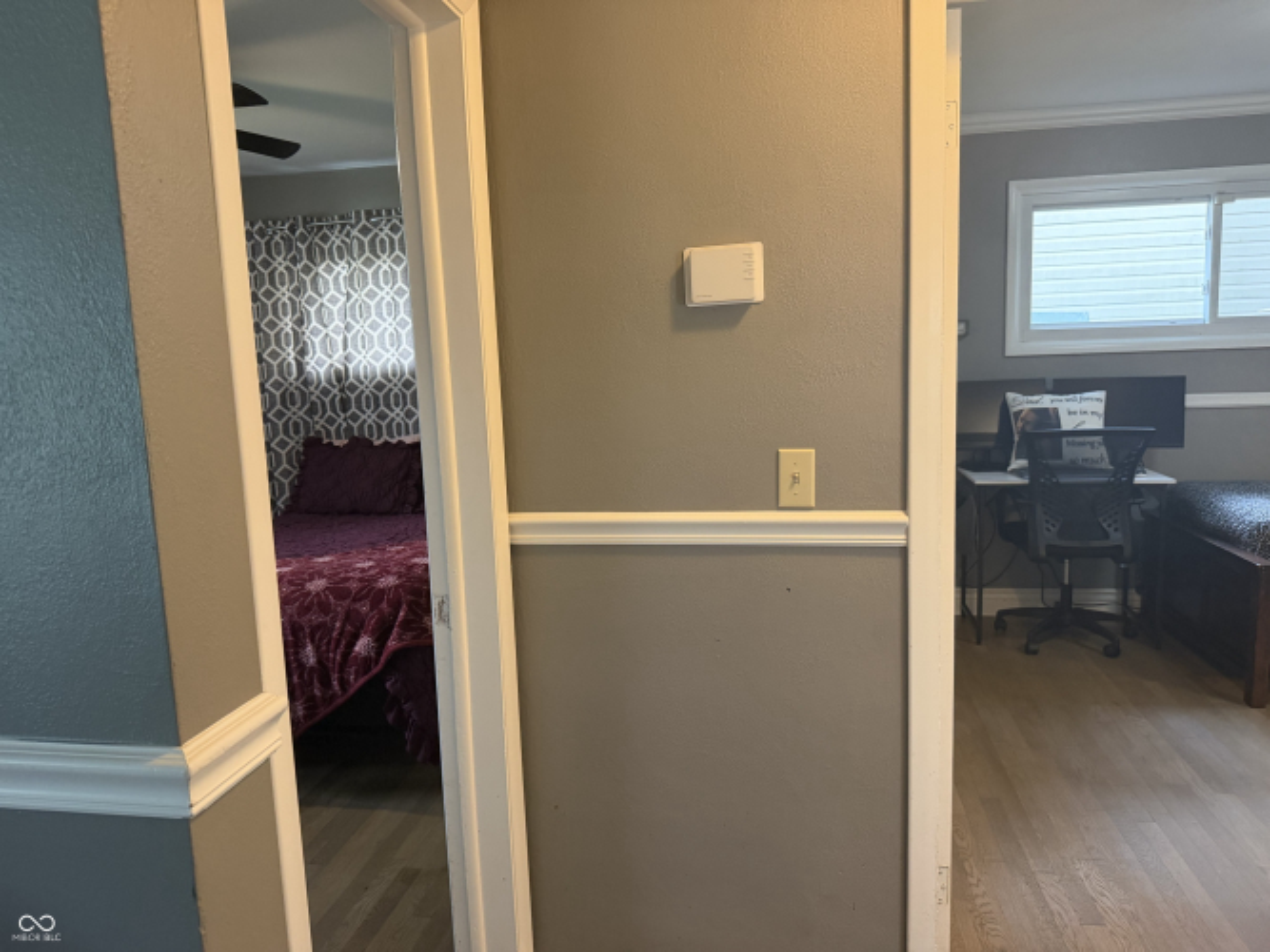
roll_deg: +3.5
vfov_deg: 56.8
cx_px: 635
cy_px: 476
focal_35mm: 24
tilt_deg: -6.9
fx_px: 880
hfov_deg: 71.6
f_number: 1.78
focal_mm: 6.76
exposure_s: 1/60
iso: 320
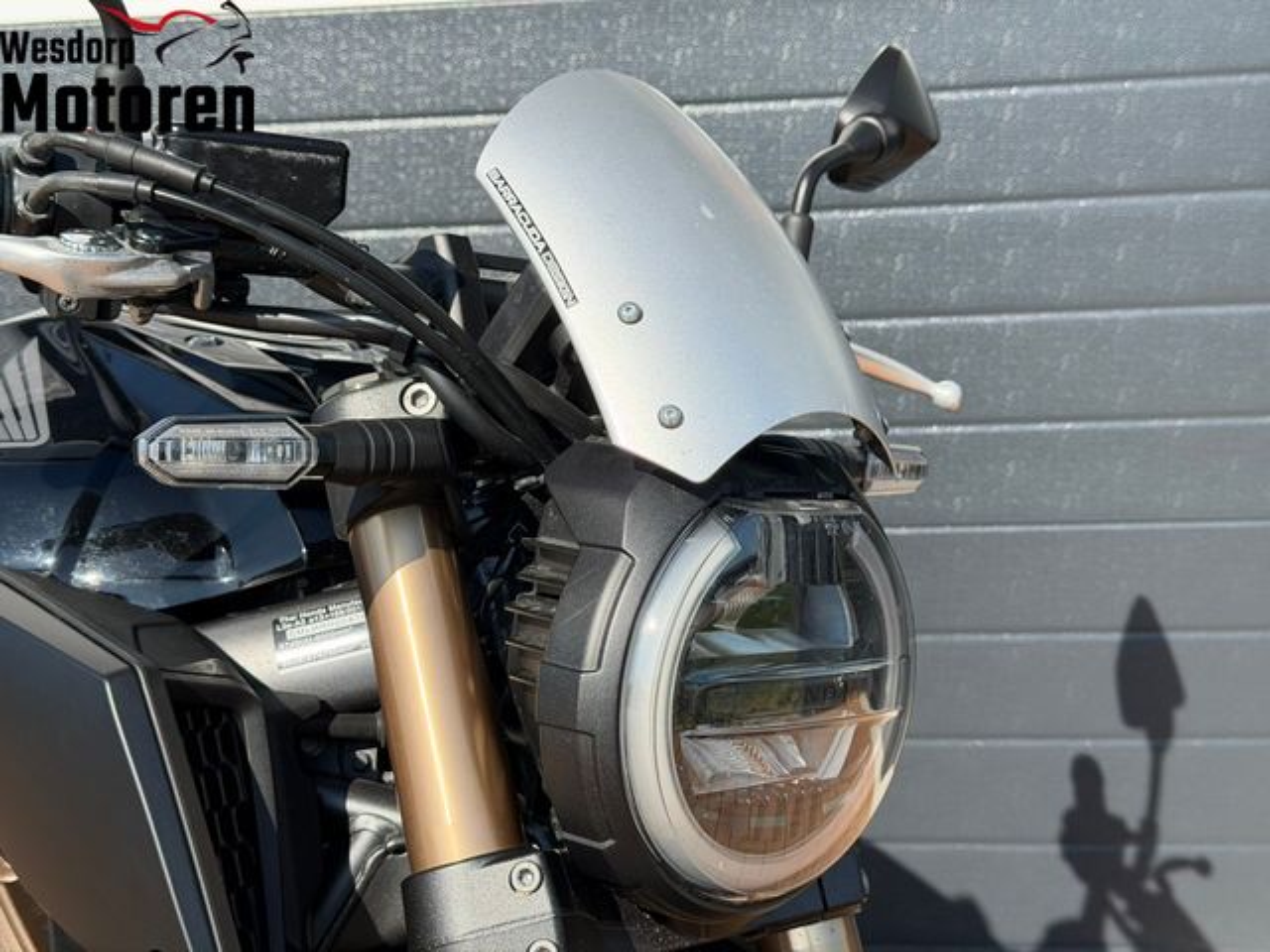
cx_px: 635
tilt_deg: -7.0
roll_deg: +2.5
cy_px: 476
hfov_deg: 39.7
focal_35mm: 48
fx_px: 1761
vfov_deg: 30.3
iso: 80
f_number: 1.78
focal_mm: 6.76
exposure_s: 1/3378
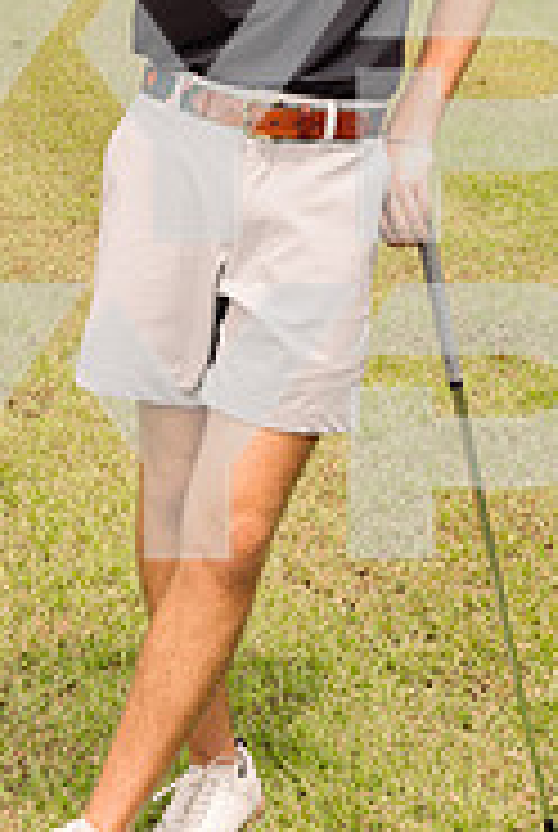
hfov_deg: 16.1
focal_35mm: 85
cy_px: 108
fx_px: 1969
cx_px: 306
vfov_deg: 23.3
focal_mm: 35
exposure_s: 1/200
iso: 100
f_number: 8
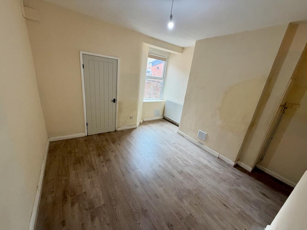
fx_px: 124
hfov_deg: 102.1
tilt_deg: -17.9
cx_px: 154
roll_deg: -6.3
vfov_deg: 85.7
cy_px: 115
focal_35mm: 14
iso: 320
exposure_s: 1/117
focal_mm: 2.22
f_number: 2.2
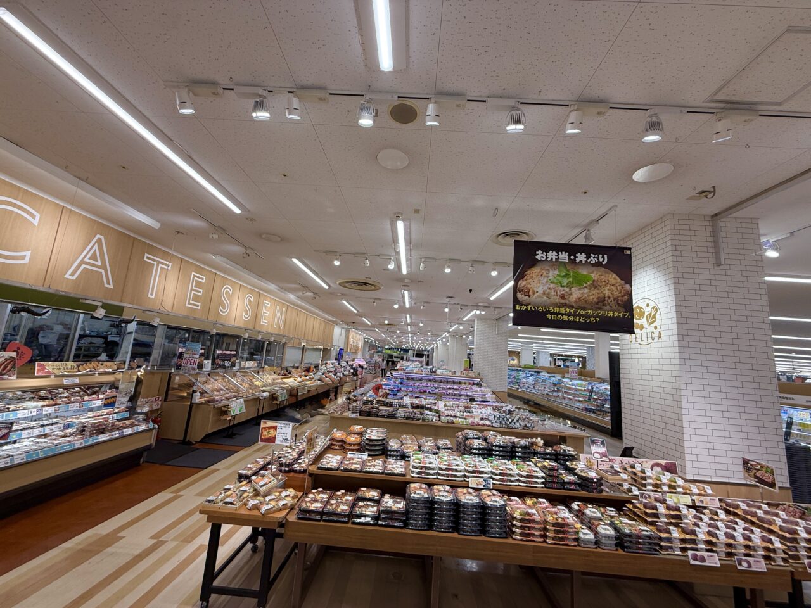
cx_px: 406
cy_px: 304
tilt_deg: +10.6
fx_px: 328
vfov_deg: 85.7
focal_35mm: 14
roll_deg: -4.4
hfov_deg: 102.1
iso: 64
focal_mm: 2.22
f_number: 2.2
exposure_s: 1/120
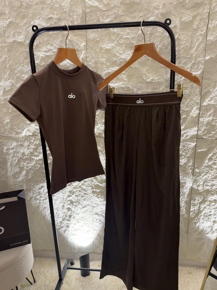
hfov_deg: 56.8
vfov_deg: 71.6
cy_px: 145
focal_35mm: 24
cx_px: 108
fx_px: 201
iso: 200
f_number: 1.78
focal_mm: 6.76
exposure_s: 1/82
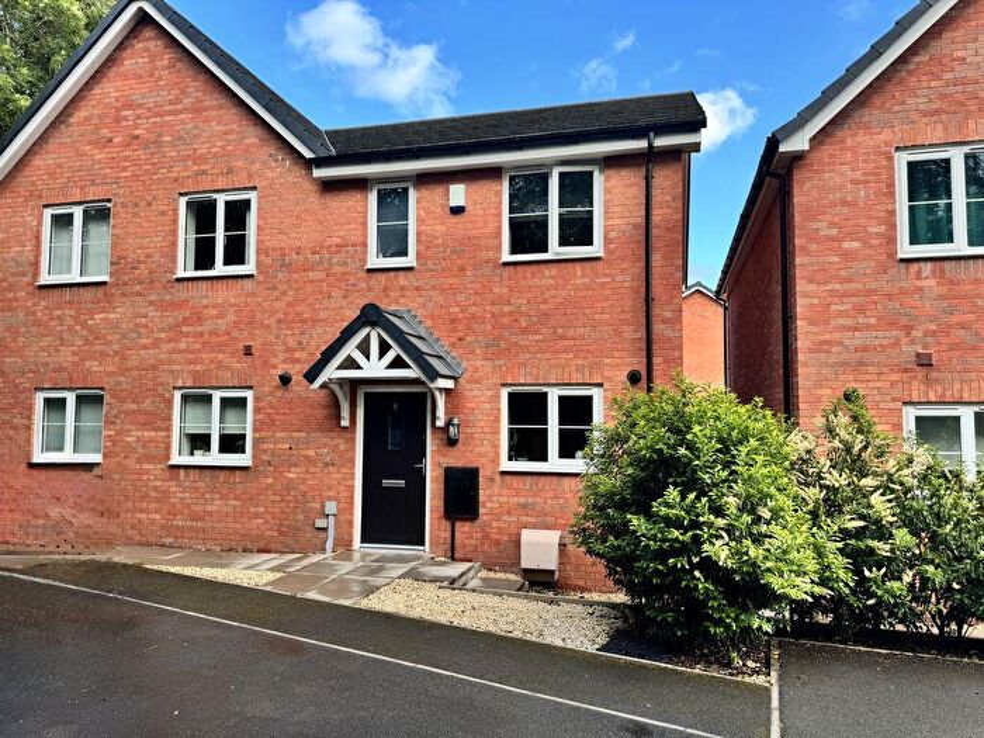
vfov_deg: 56.8
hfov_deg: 71.6
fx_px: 682
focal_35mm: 24
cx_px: 492
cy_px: 369
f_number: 1.78
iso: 80
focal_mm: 6.76
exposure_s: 1/715
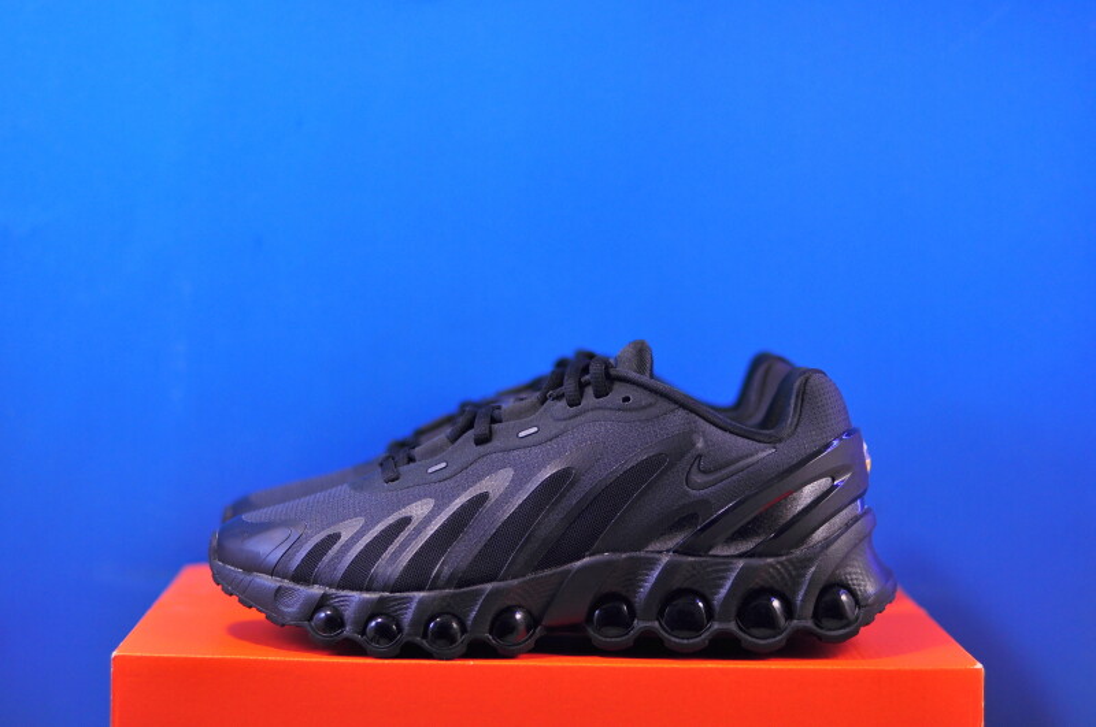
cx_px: 548
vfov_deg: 18.1
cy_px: 364
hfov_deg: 27.0
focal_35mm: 75
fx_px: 2280
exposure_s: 1/320
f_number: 2
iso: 250
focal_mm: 50
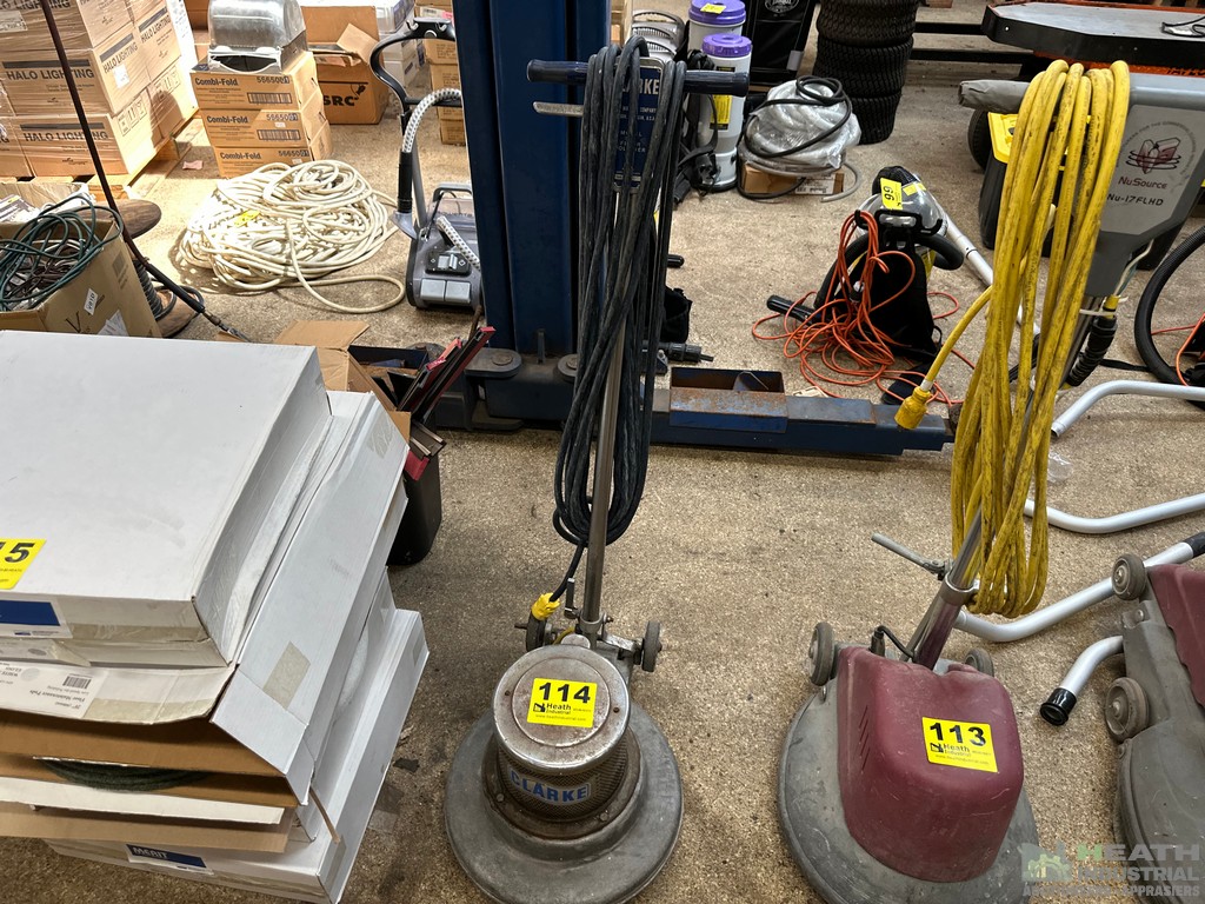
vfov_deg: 56.8
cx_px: 602
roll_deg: +0.2
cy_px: 452
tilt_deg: -41.8
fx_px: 835
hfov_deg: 71.6
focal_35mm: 24
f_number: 1.78
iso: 160
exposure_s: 1/120
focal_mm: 6.86
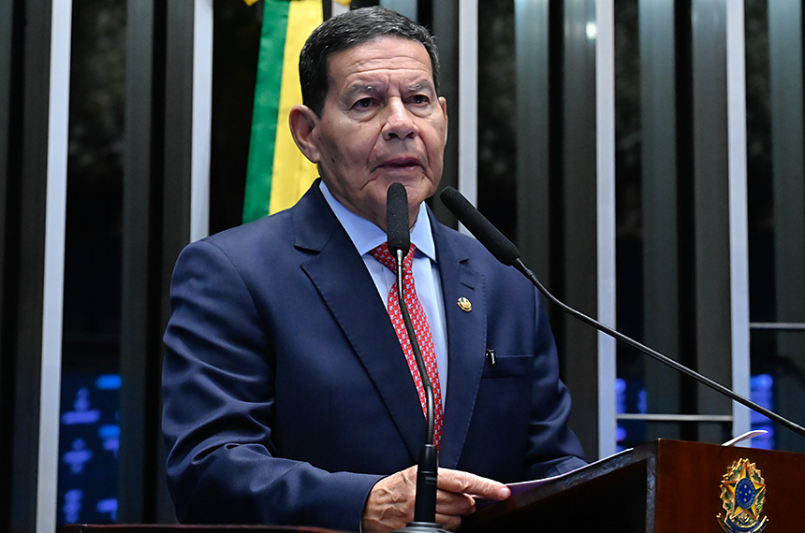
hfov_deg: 19.5
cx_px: 402
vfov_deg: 13.0
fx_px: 2344
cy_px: 266
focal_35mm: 105
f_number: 5
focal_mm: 70
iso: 6400
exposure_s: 1/125
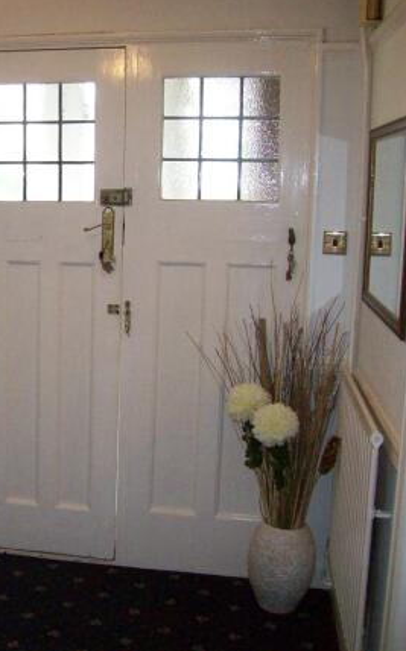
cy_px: 325
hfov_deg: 23.5
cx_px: -25
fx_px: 922
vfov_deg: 38.9
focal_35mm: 52
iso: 200
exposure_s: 1/64
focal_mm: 6
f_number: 2.7
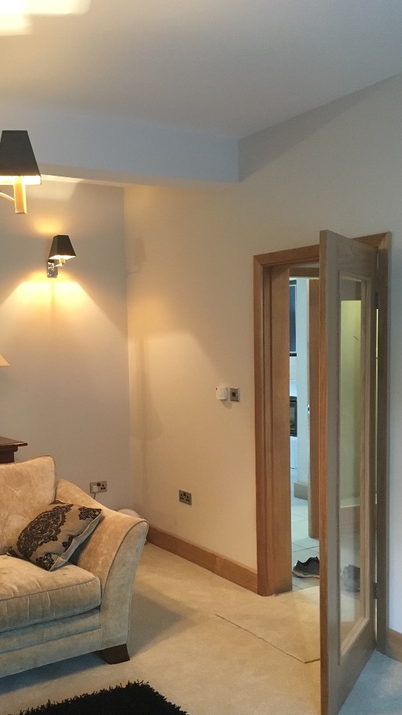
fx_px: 702
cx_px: 139
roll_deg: +1.5
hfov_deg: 31.8
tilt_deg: -4.9
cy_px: 408
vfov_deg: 53.8
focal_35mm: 37
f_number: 2.2
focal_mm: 4.15
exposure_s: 1/25
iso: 200
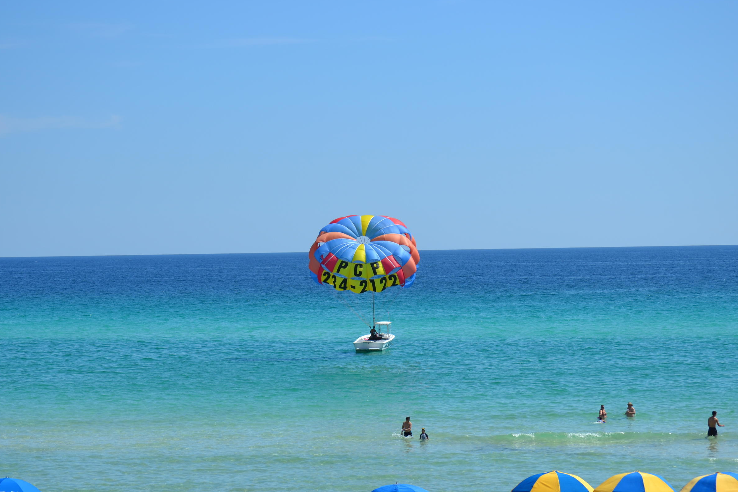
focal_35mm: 123
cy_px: 278
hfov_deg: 16.7
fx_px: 2514
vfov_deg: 11.2
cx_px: 361
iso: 100
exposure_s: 1/640
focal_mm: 65
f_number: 6.3
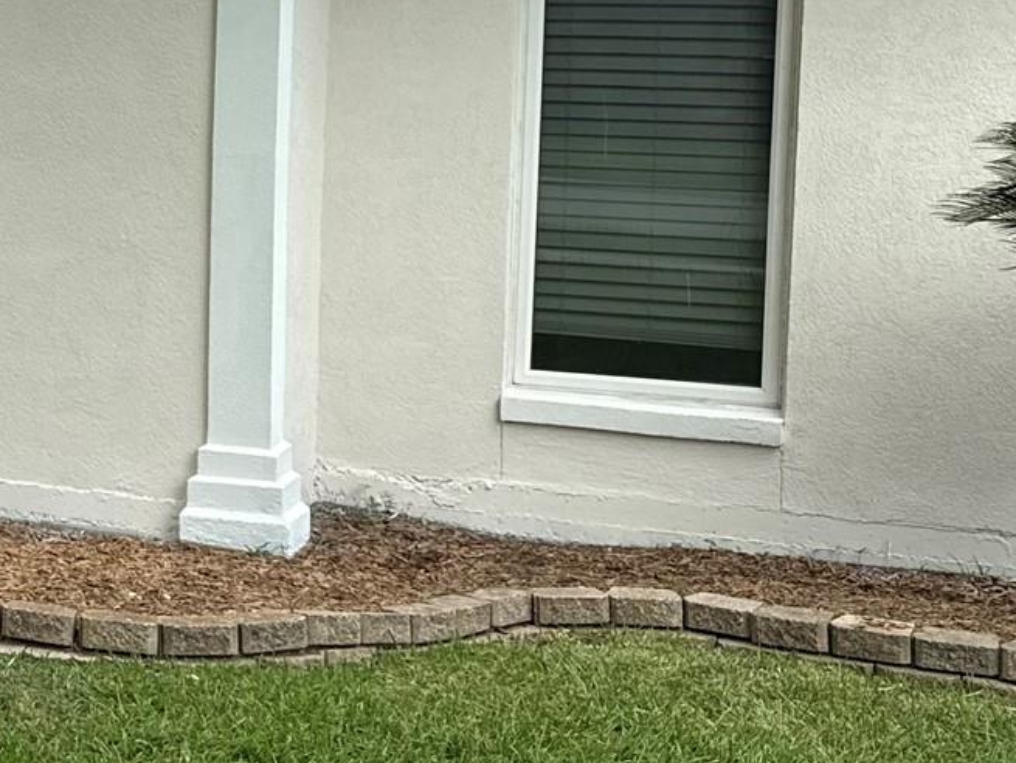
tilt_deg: -2.8
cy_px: 133
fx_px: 2203
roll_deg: -1.5
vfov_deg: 19.4
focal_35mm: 75
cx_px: -285
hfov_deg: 23.2
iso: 80
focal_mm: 6.76
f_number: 1.78
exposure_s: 1/1812
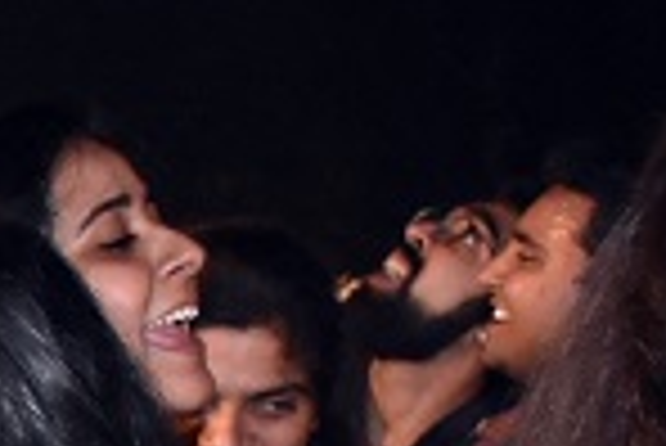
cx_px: -1256
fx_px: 4389
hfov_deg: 7.7
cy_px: 933
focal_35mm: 237
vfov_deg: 5.7
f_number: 5.6
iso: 3200
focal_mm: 26
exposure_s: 1/200
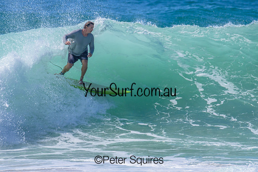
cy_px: 93
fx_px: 6949
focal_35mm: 969
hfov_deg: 2.1
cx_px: 130
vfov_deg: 1.4
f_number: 11
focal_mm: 800
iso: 900
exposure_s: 1/2000
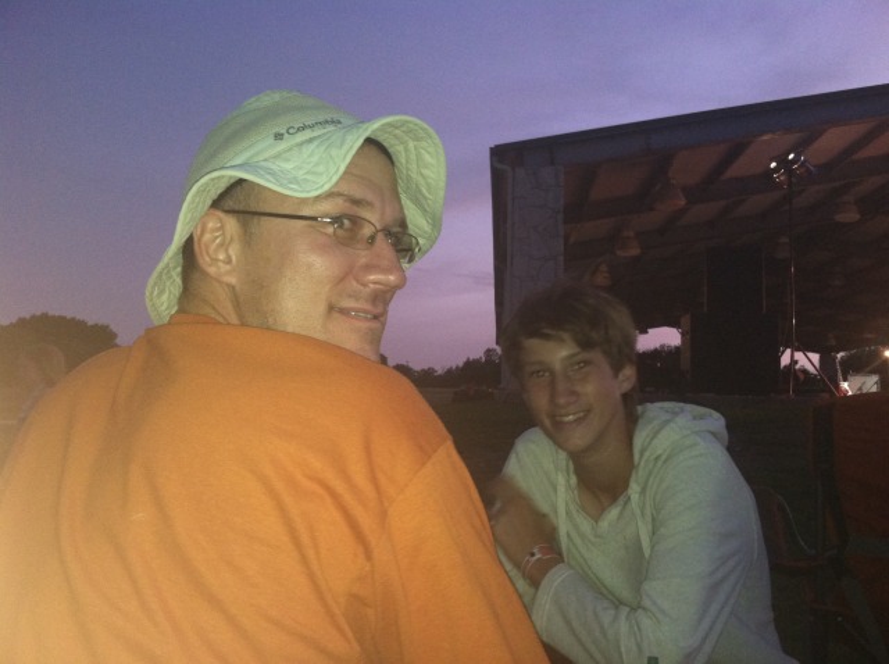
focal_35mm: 35
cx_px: 444
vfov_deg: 40.6
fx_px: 898
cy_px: 332
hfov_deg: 52.7
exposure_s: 1/15
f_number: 2.8
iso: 200
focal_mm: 3.85
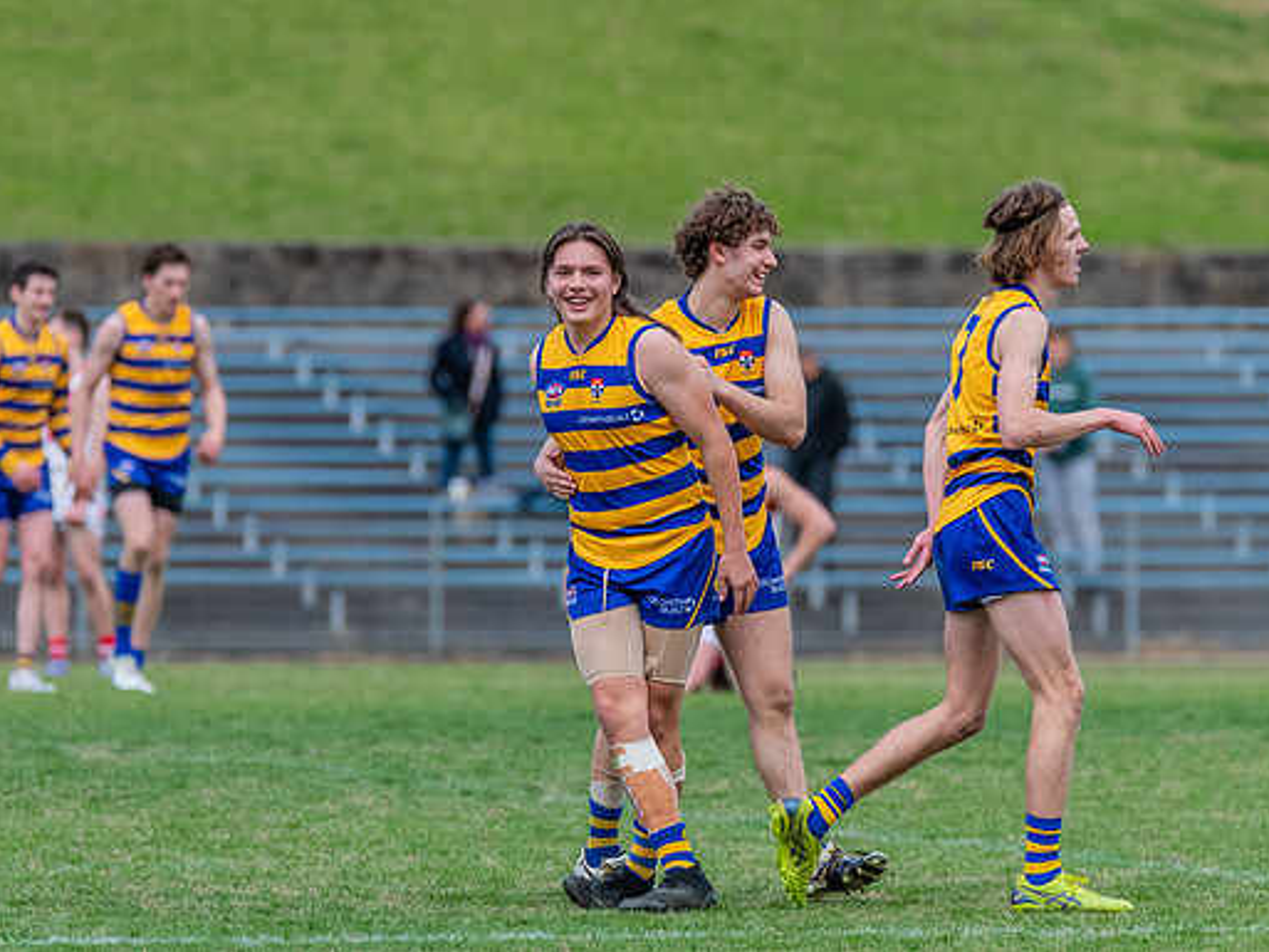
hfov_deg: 3.7
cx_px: 612
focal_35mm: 540
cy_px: 398
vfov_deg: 2.8
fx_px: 19801
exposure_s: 1/1600
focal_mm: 420
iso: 1250
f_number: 6
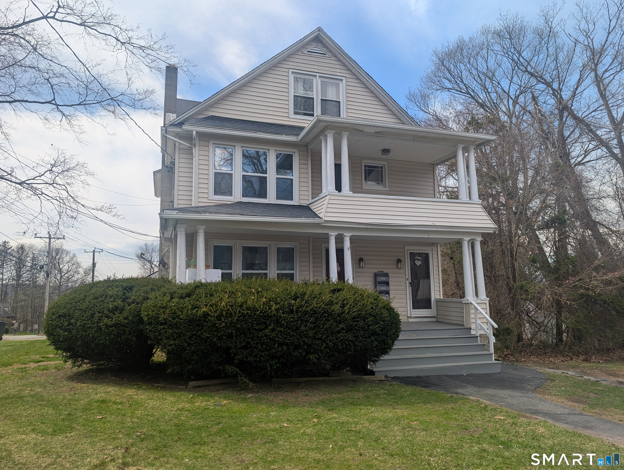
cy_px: 235
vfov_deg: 56.9
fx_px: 433
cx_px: 312
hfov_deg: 71.5
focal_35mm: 24
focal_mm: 6.9
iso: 22
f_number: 1.68
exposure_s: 1/1143
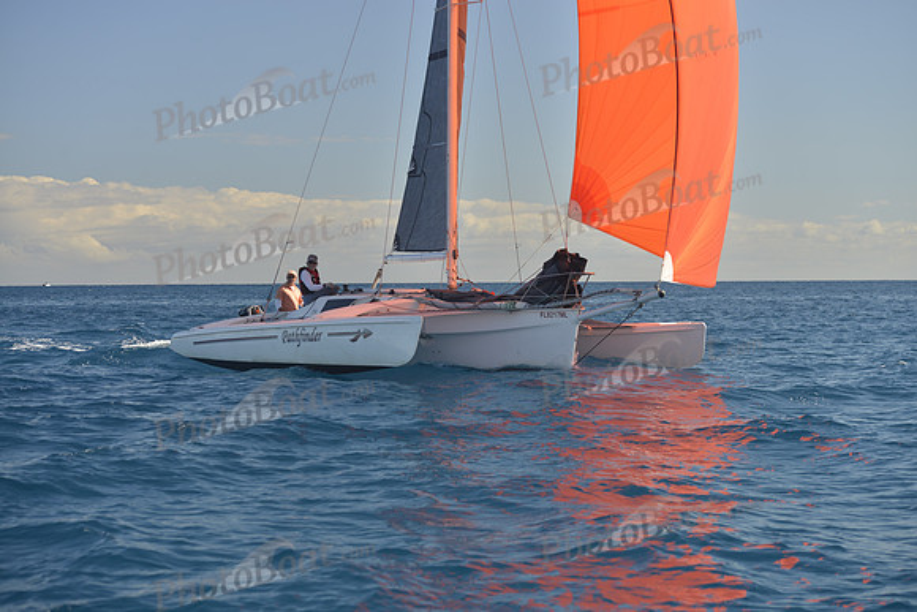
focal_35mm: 70
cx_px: 458
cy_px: 306
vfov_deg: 19.5
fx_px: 1783
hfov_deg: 28.8
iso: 200
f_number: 5
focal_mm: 70
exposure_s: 1/640
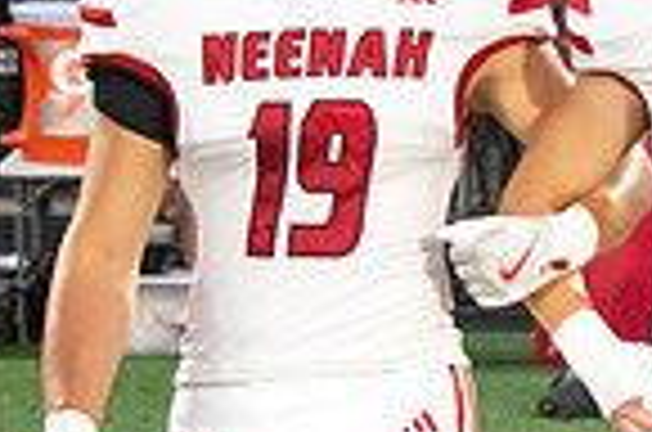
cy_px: 362
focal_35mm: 341
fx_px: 6162
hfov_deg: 6.0
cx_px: 1003
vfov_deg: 4.0
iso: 10000
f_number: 7.1
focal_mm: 85
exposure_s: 1/200
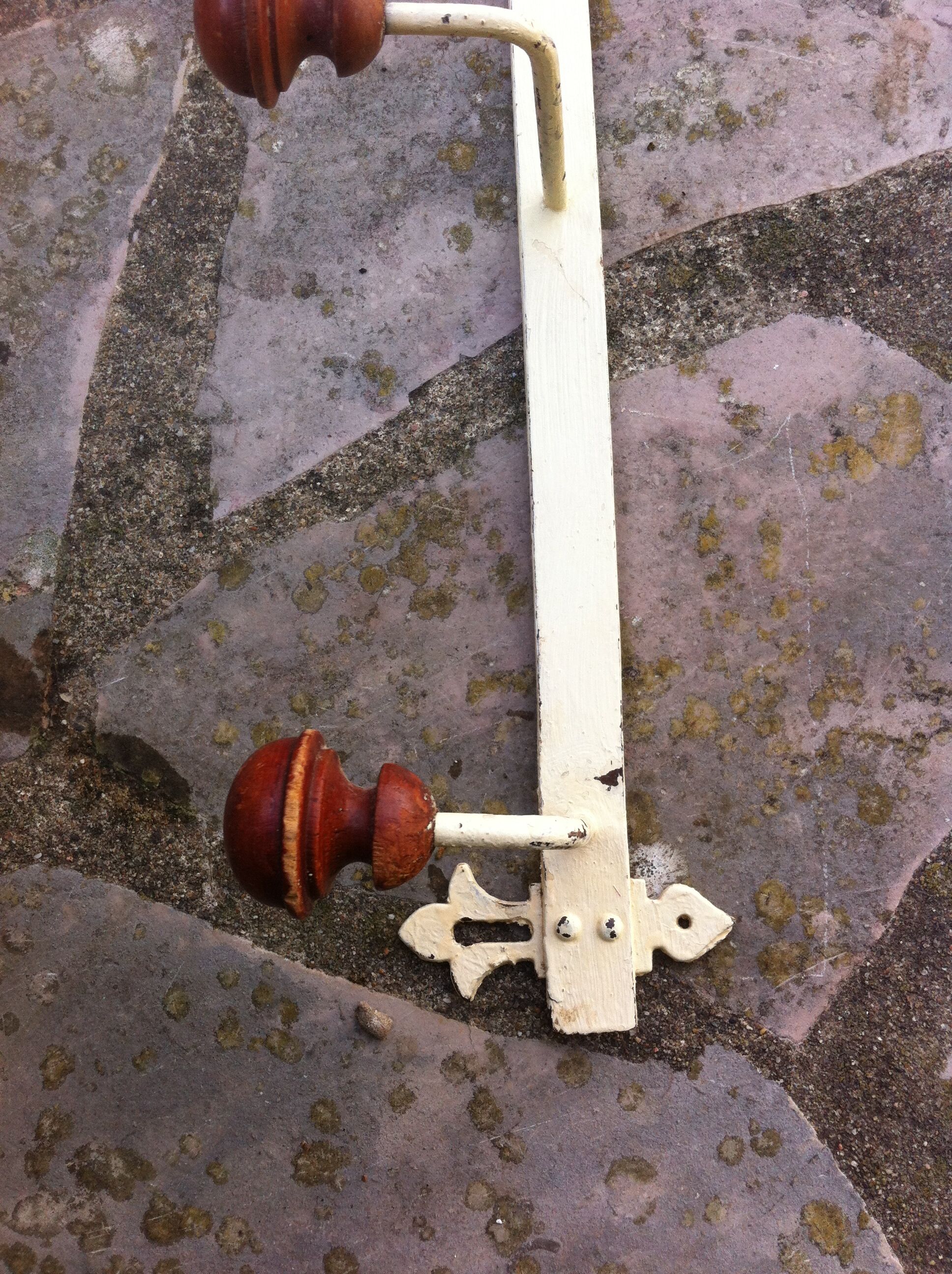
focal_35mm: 35
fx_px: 1287
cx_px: 476
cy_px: 637
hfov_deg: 40.6
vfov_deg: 52.7
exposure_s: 1/262
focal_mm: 3.85
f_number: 2.8
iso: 80
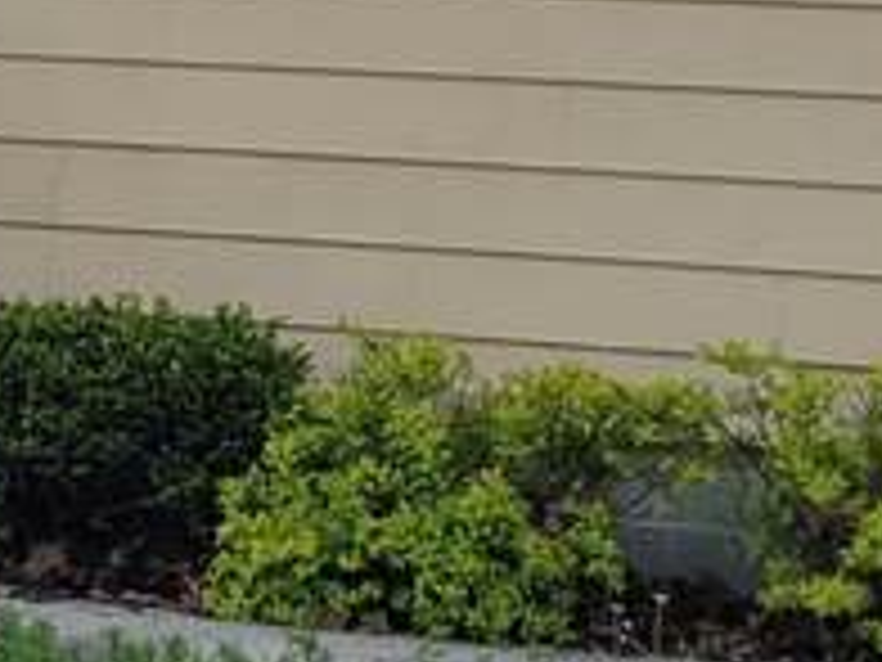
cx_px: 4
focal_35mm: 170
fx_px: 4332
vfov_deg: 8.6
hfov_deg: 11.5
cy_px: -239
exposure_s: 1/1628
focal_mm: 5.4
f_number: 1.8
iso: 40
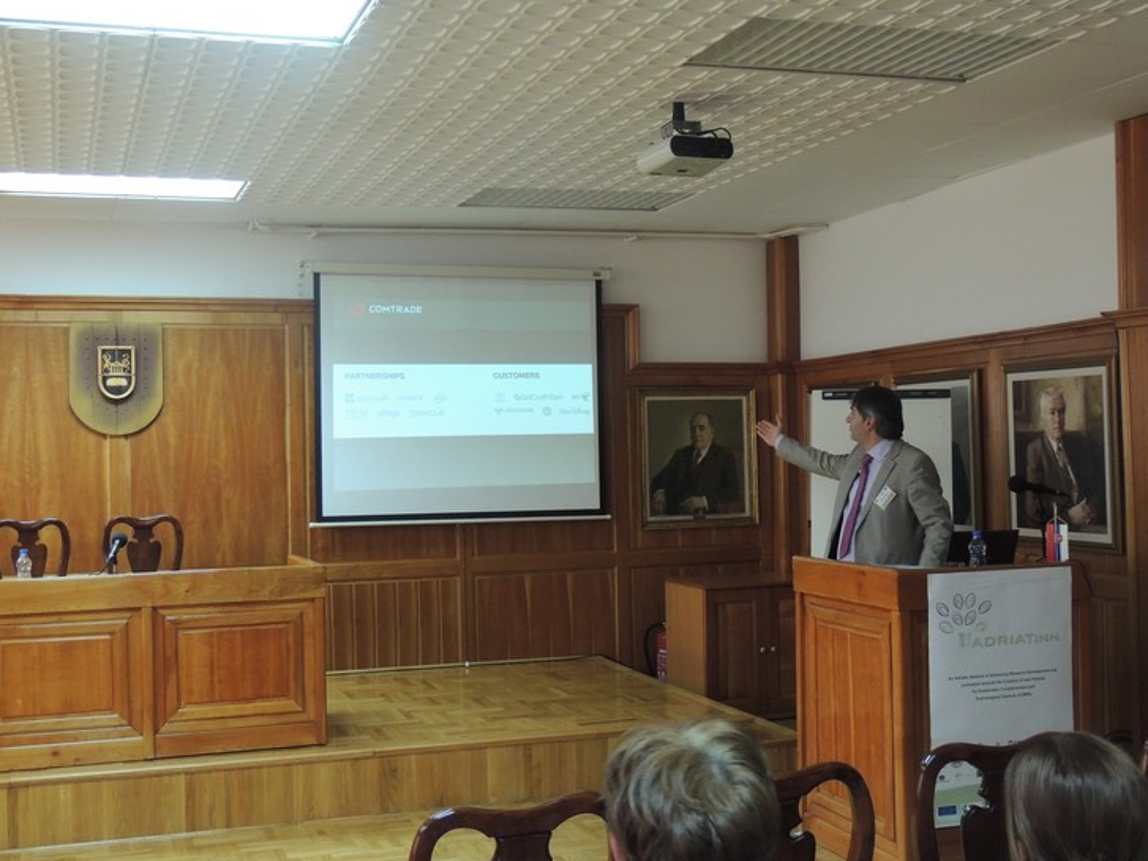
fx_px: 1459
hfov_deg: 42.9
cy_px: 408
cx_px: 542
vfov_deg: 32.9
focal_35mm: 44
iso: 400
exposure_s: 1/25
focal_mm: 7.1
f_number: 3.3
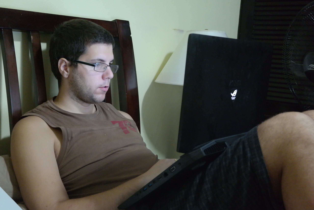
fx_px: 375
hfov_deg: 45.4
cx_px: 157
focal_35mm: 43
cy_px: 105
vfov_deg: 31.2
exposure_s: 1/20
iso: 3200
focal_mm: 28
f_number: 4
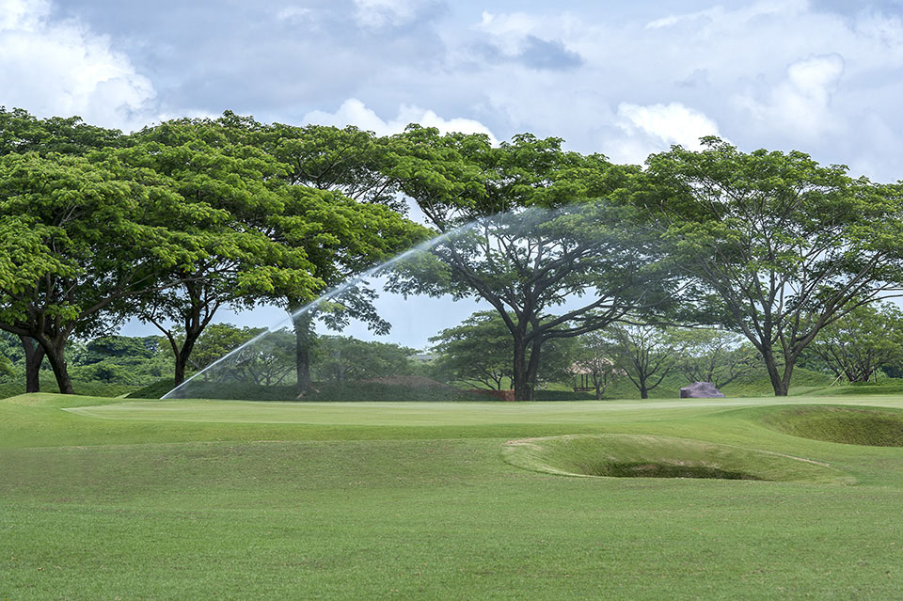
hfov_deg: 14.2
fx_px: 3635
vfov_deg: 9.5
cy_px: 300
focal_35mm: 145
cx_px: 452
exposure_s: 1/100
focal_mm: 145
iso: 100
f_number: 14
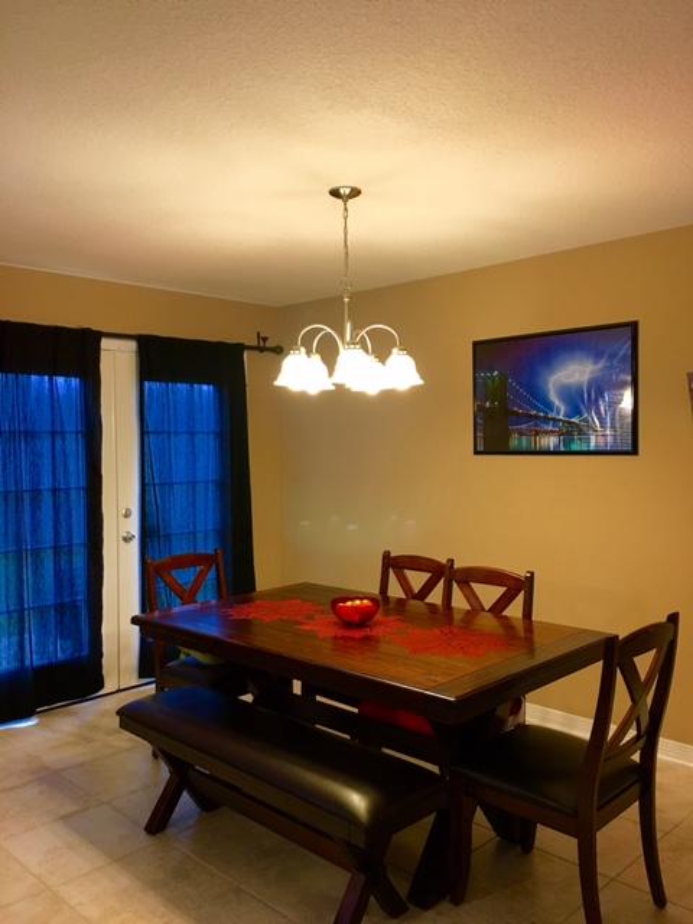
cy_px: 462
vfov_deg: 61.7
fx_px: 774
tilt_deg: -0.2
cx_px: 346
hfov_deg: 48.2
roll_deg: +1.3
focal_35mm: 29
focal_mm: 4.15
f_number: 2.2
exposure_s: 1/15
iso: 50
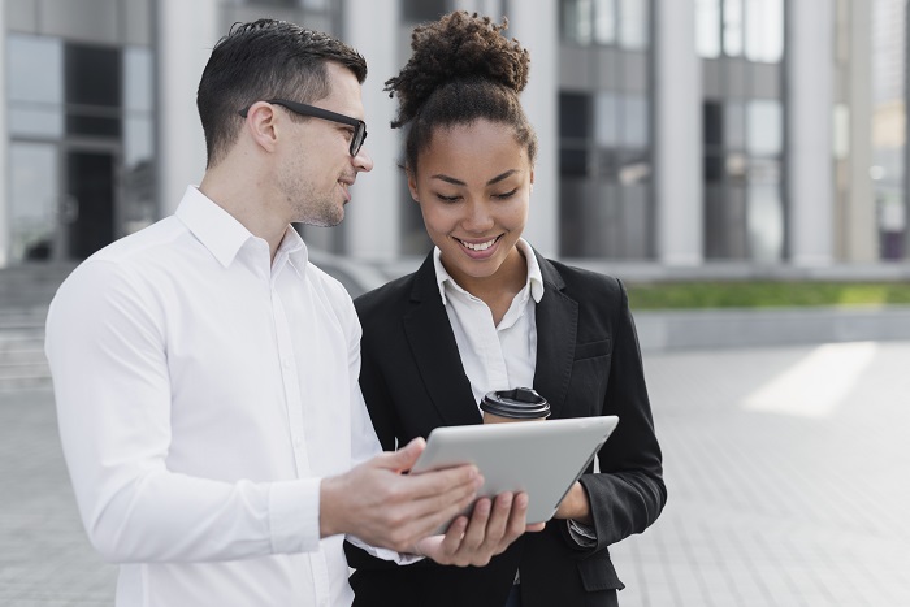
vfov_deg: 27.0
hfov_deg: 39.6
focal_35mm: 50
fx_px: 1264
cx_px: 455
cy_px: 304
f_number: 2.8
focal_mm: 50
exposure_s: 1/320
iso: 160
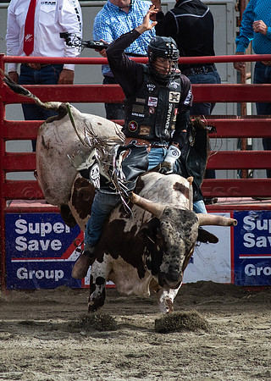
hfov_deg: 1.6
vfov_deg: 2.3
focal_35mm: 893
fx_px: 9651
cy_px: 173
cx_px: 151
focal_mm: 300
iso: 1000
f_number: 4
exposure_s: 1/8000
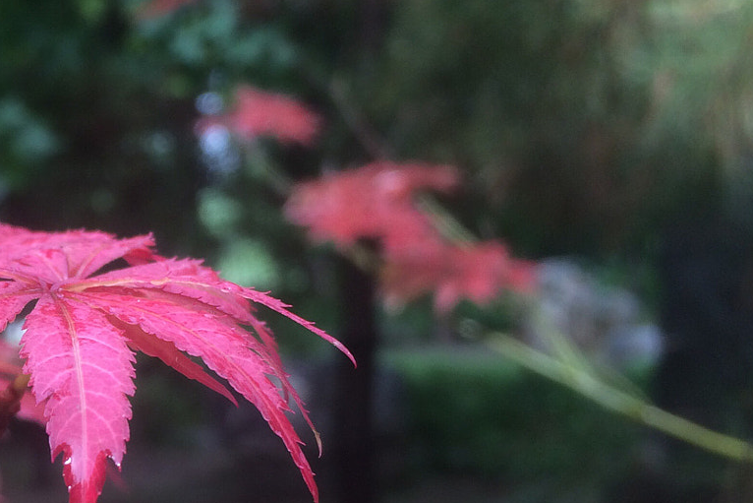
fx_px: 1318
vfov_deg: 21.4
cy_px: 367
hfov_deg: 29.9
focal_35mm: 63
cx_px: 11
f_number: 2.2
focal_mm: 4.15
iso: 40
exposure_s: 1/120
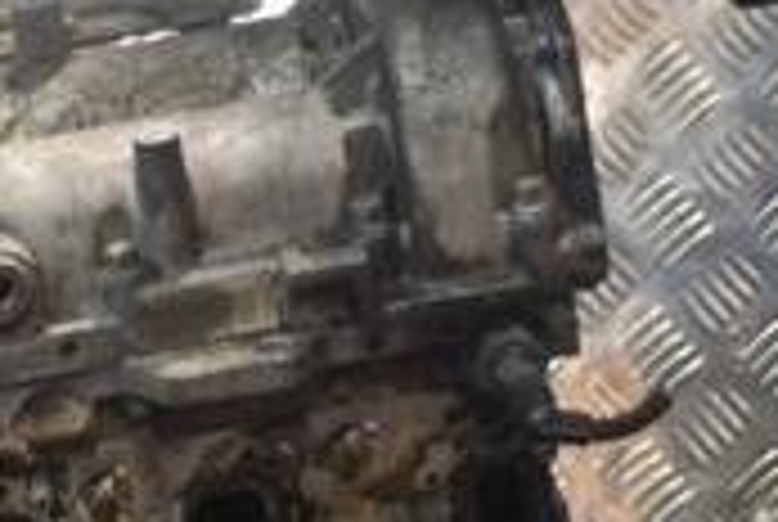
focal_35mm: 166
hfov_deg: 12.2
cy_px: 814
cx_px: 18
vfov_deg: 8.1
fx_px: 3594
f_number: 5
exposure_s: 1/100
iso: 3200
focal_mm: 32
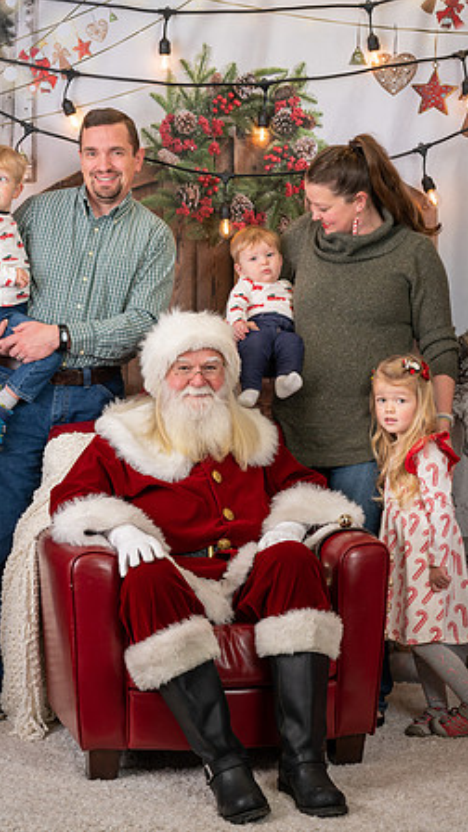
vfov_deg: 26.8
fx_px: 1743
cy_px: 416
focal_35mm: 79
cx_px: 241
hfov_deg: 15.3
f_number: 9
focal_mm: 50
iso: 100
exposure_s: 1/100
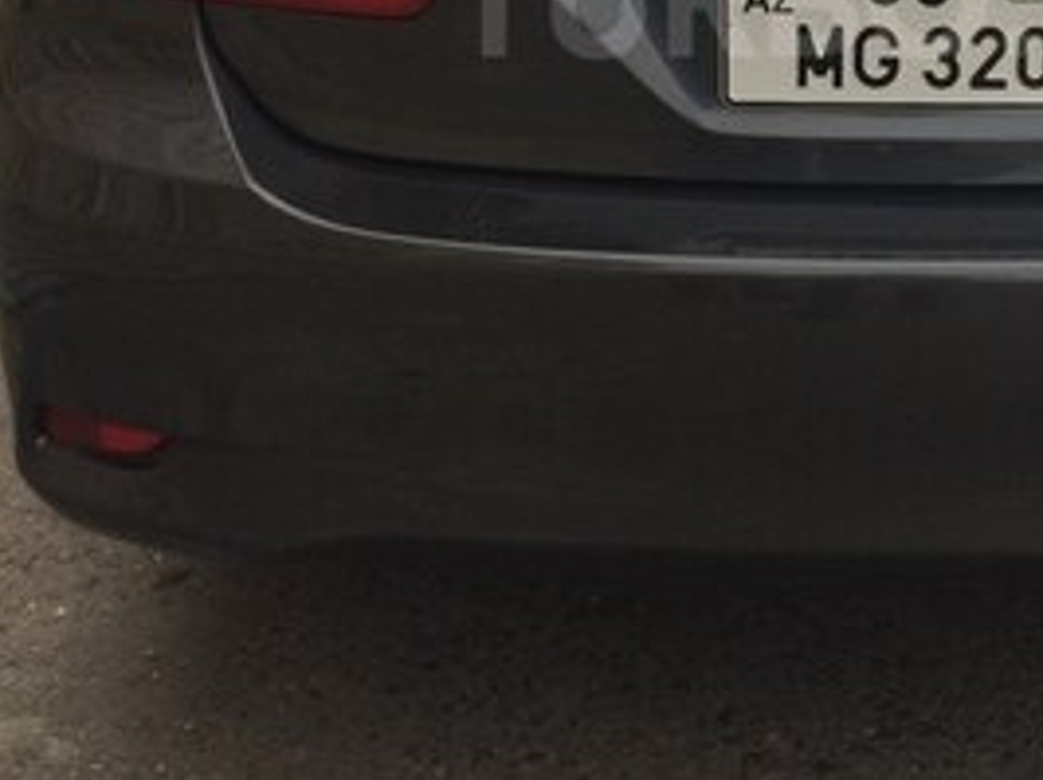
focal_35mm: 72
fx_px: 2167
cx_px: 851
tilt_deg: -19.7
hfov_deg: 26.5
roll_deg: -1.2
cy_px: -2
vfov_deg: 19.8
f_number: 2.2
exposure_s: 1/100
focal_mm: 4.15
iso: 32
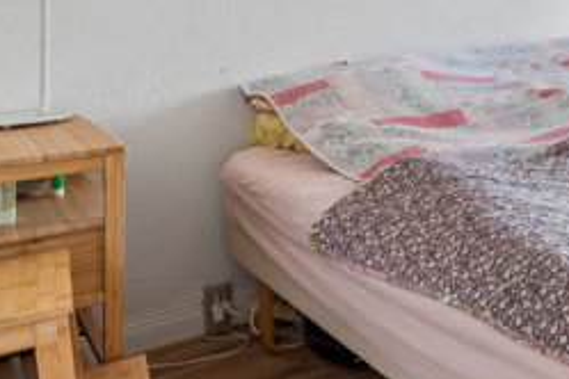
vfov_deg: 27.8
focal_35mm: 45
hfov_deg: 33.6
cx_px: 713
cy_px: -15
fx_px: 711
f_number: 10
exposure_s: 1/5
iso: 200
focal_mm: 14
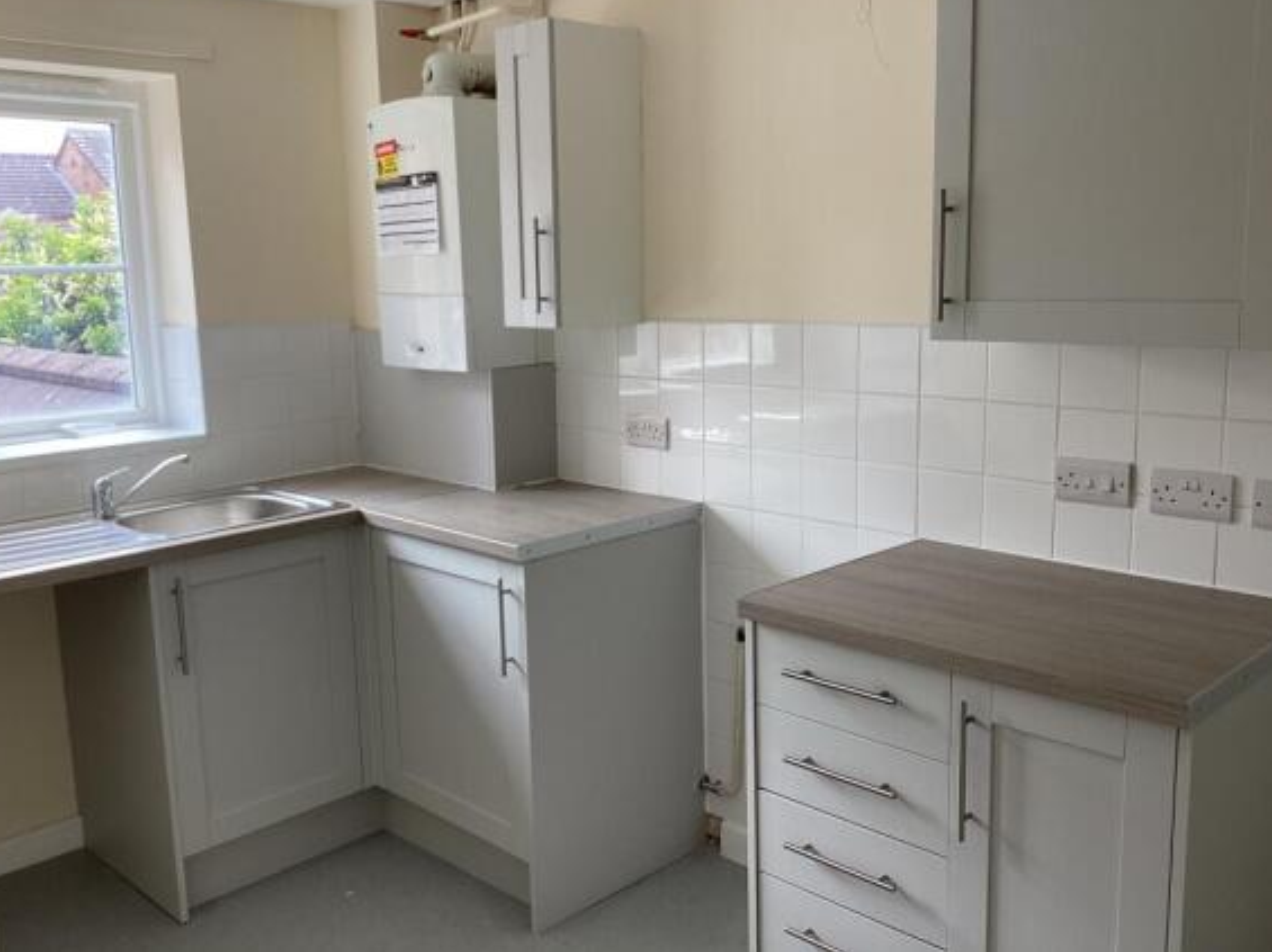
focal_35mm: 32
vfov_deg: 44.1
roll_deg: +0.7
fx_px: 1175
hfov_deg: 56.8
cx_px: 627
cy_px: 465
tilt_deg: -9.5
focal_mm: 3.3
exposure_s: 1/100
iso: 50
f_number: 2.4
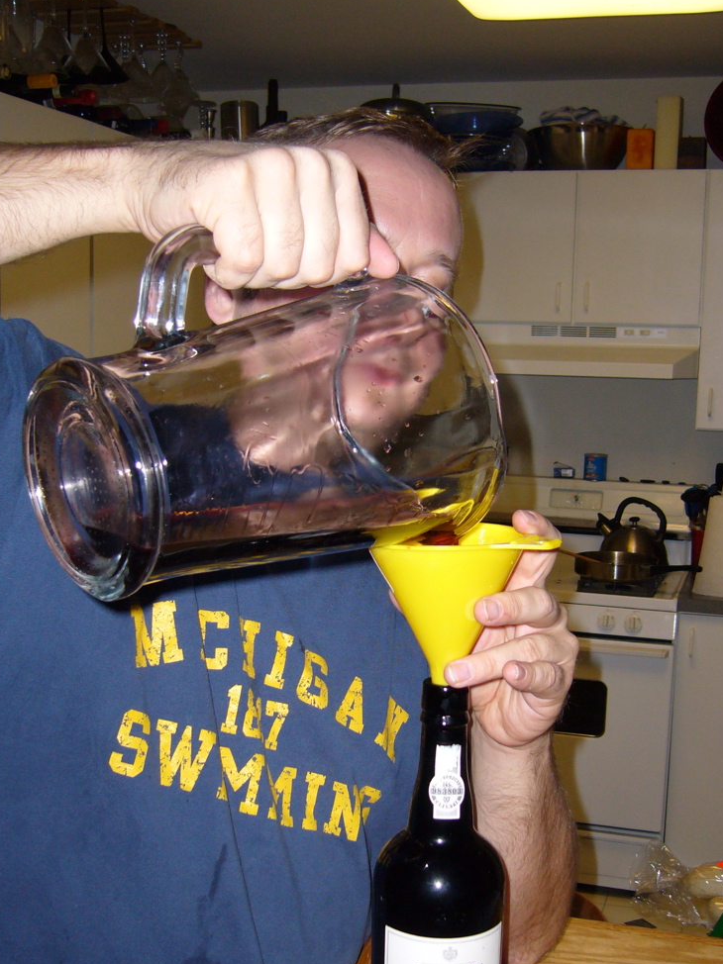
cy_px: 556
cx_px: 364
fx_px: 1282
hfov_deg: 31.5
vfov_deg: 41.1
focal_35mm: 46
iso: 100
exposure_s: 1/60
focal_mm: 5.8
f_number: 2.8
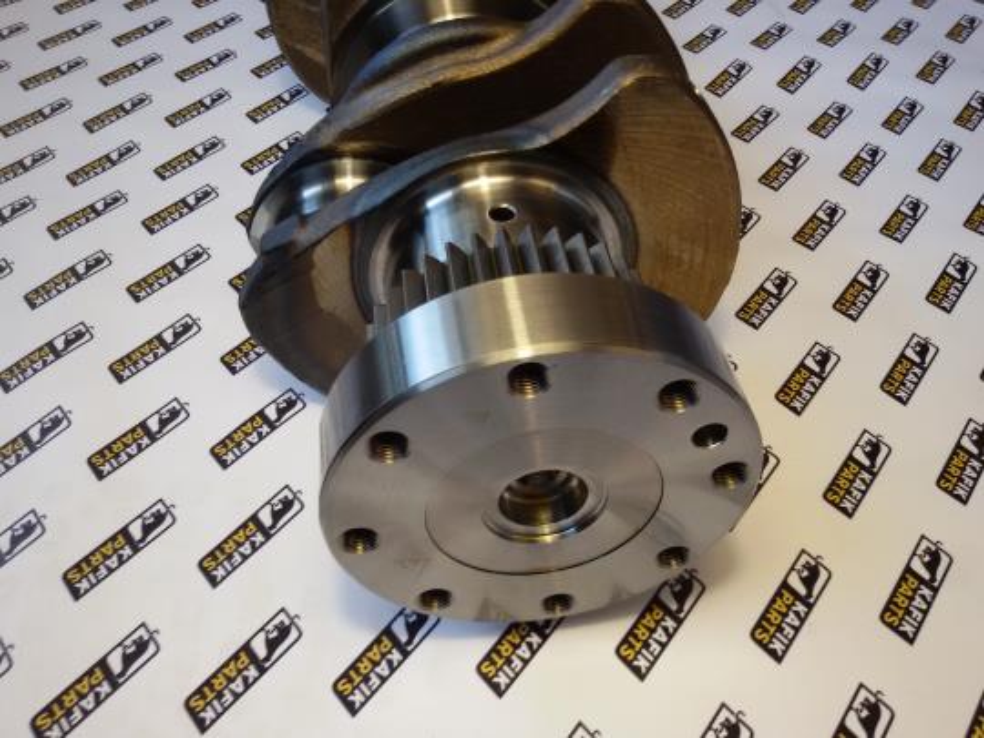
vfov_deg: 45.4
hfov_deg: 58.4
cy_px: 369
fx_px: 881
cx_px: 492
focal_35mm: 31
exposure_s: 1/33
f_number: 2.4
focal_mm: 2.93
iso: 50
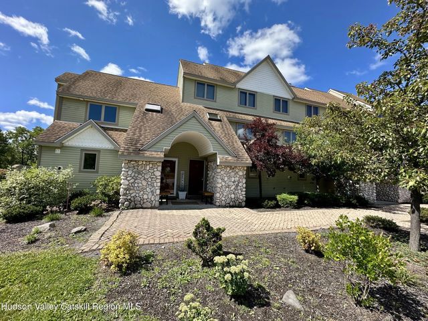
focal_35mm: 14
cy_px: 160
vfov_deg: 85.7
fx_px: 173
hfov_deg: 102.1
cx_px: 214
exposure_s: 1/1014
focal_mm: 2.22
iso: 40
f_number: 2.2
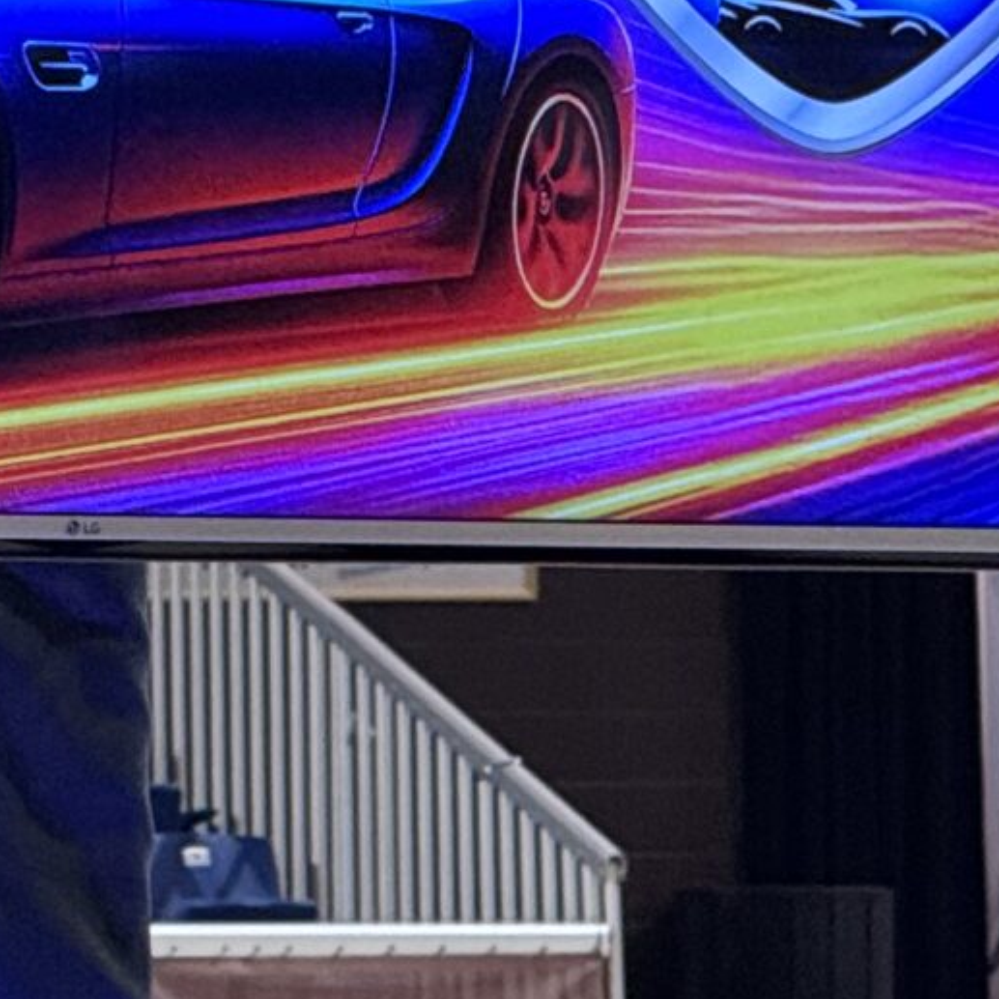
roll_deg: +0.1
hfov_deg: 3.3
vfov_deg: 3.3
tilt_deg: +0.7
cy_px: 609
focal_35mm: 525
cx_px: -982
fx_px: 17142
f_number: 2.8
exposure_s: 1/60
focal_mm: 15.66
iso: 160
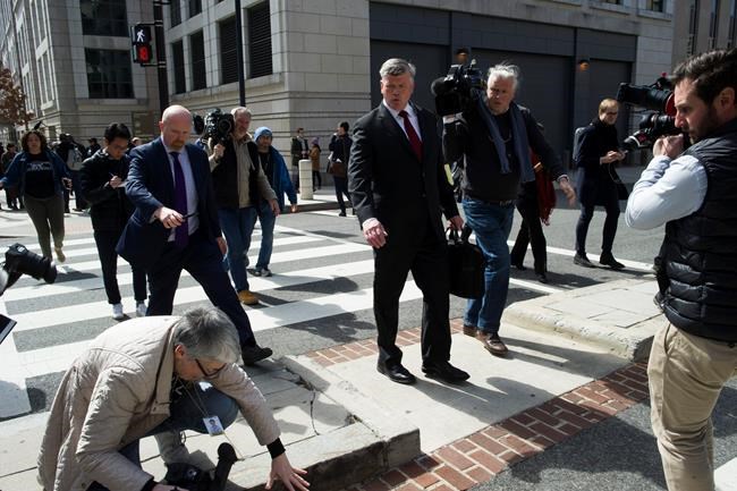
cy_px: 246
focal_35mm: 28
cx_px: 368
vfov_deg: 46.4
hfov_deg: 65.5
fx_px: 573
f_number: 16
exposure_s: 1/320
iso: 800
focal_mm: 28
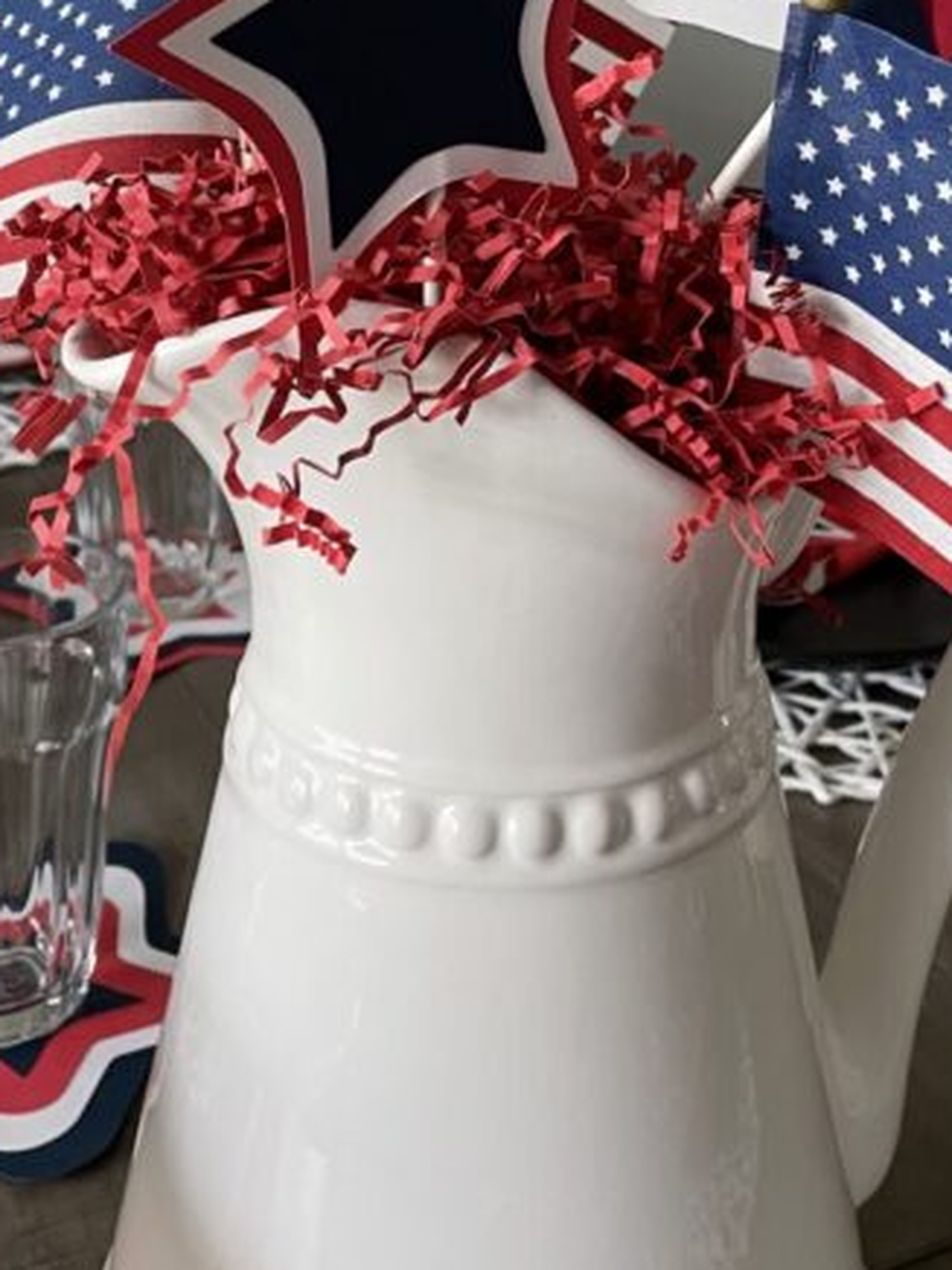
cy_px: 213
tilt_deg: -15.5
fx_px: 2237
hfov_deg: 23.9
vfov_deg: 30.7
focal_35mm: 61
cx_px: 617
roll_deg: -2.6
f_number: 1.6
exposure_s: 1/60
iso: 200
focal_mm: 4.2
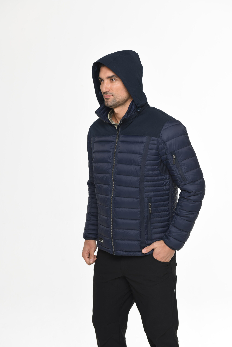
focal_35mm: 70
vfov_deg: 28.8
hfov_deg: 19.5
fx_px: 677
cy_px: 174
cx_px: 116
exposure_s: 1/160
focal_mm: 70
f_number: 9
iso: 100
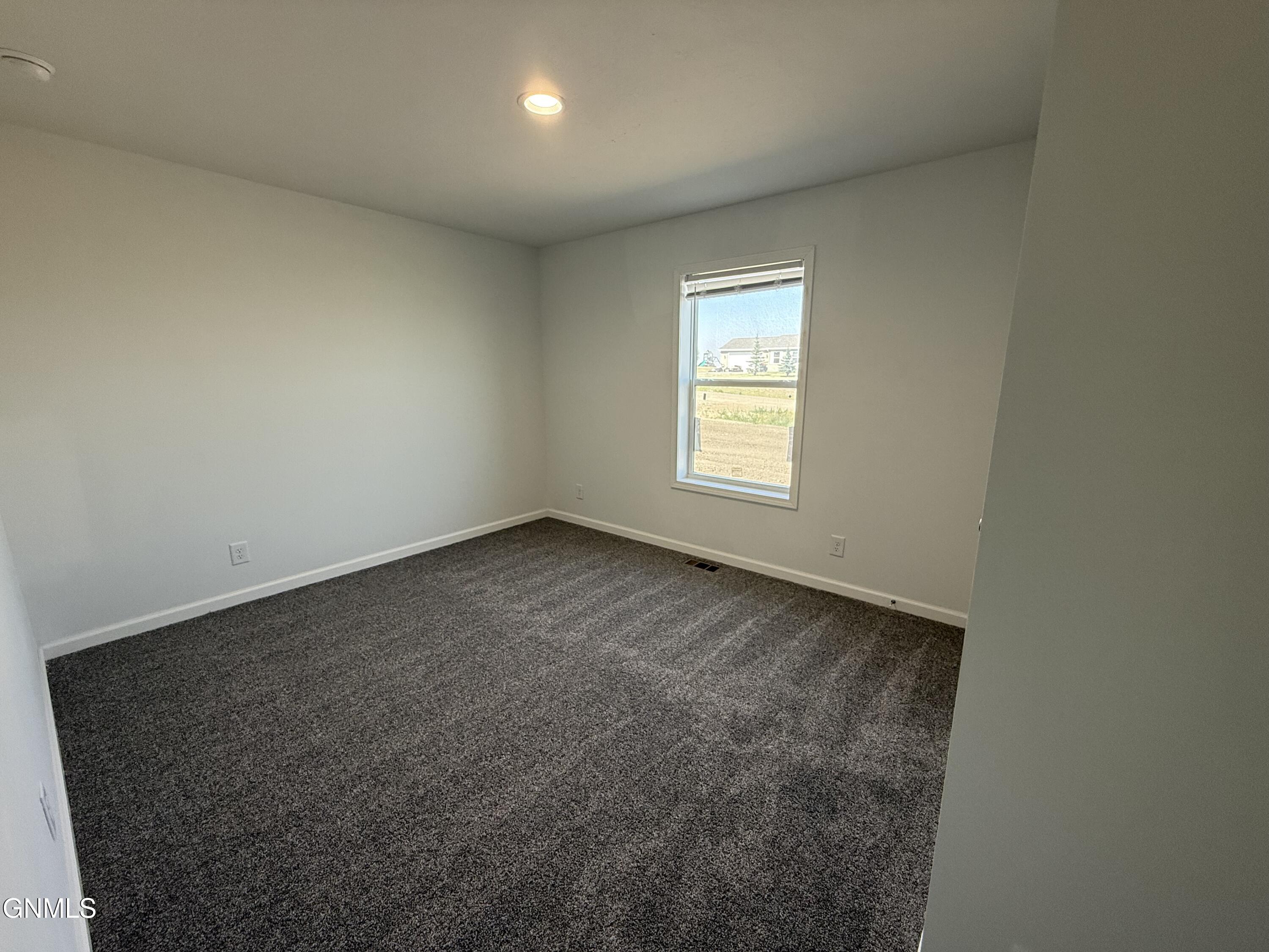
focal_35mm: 14
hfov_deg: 102.1
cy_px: 476
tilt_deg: -11.2
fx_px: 513
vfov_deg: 85.7
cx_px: 634
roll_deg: +0.0
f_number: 2.2
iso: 160
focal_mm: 2.22
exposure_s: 1/120
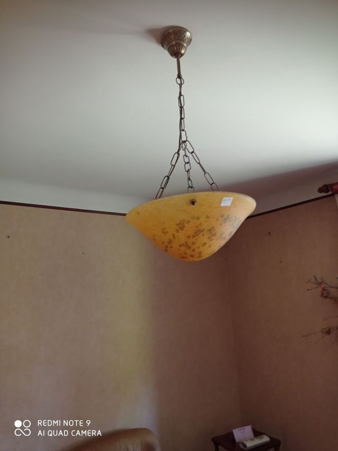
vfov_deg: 63.5
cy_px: 226
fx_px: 365
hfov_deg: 49.7
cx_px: 169
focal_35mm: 28
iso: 443
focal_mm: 4.74
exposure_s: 1/33.3
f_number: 1.79
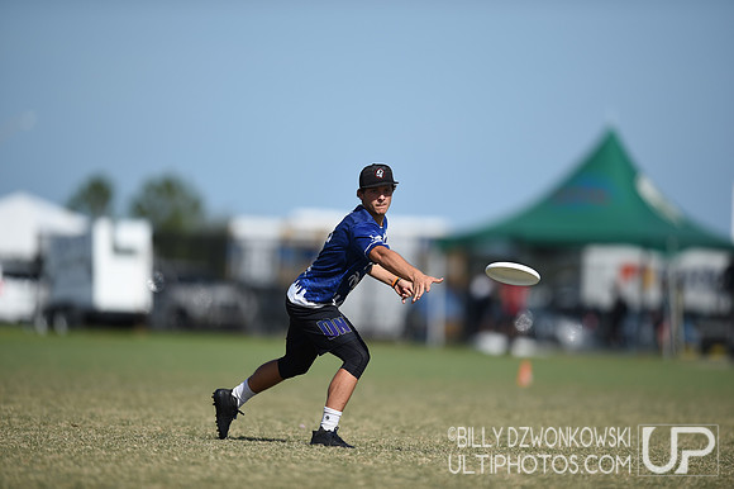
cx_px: 367
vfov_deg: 3.4
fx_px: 8151
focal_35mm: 400
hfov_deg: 5.2
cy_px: 244
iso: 100
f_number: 2.8
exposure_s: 1/3200
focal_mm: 400
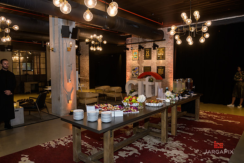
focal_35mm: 27
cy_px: 82
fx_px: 183
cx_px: 122
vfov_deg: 48.0
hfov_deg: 67.4
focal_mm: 27
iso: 1250
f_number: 3.2
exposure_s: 1/125
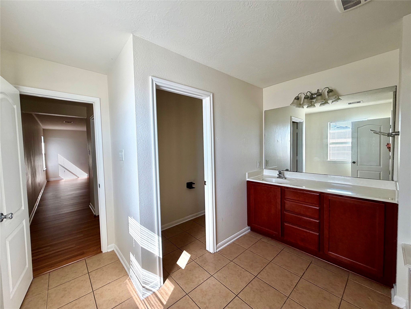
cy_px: 154
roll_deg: +1.6
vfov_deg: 85.7
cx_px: 206
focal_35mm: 14
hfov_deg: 102.1
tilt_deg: -2.8
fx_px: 166
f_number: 2.2
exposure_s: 1/121
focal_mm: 2.22
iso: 80
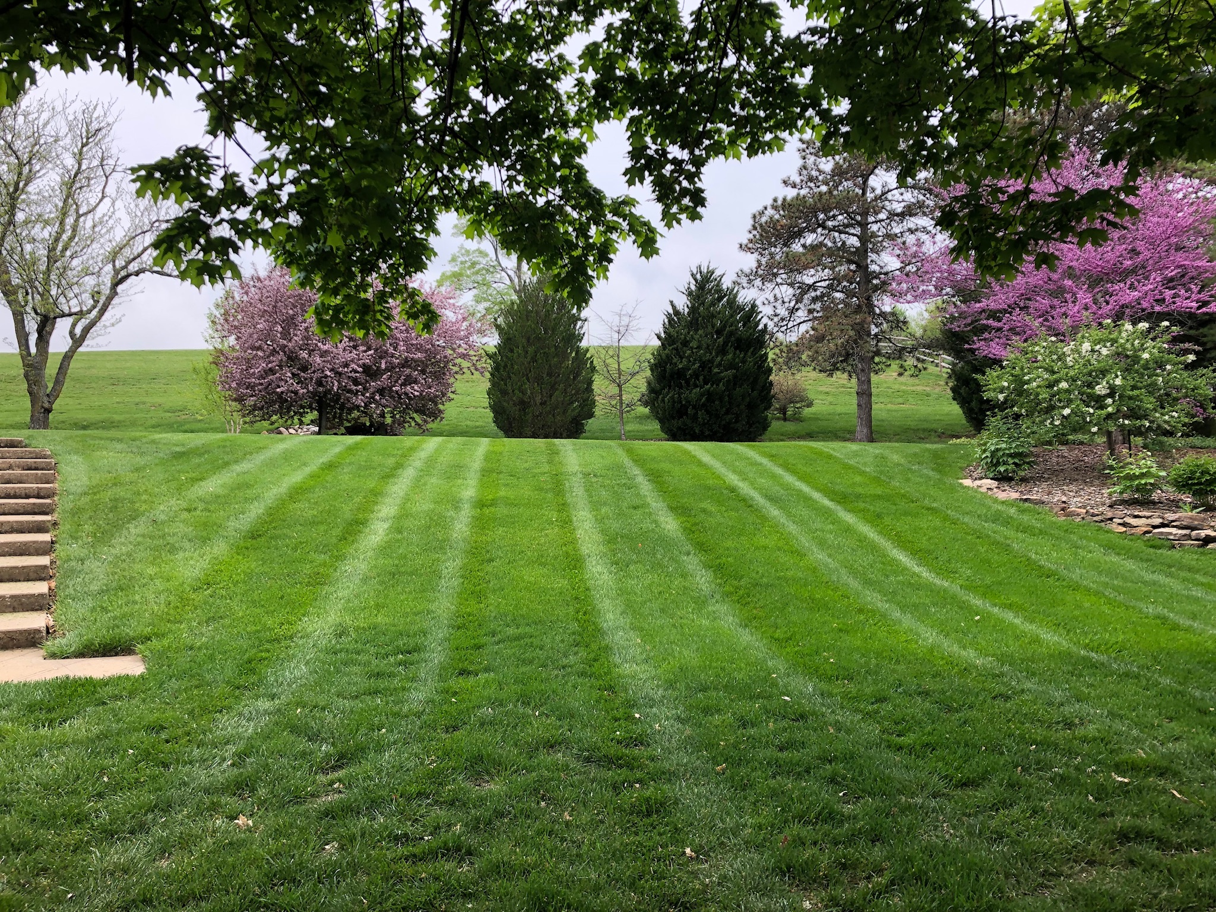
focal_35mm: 28
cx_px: 608
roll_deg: +1.2
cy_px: 456
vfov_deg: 49.7
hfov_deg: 63.4
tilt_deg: +0.0
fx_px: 984
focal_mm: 4
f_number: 1.8
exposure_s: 1/267
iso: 20
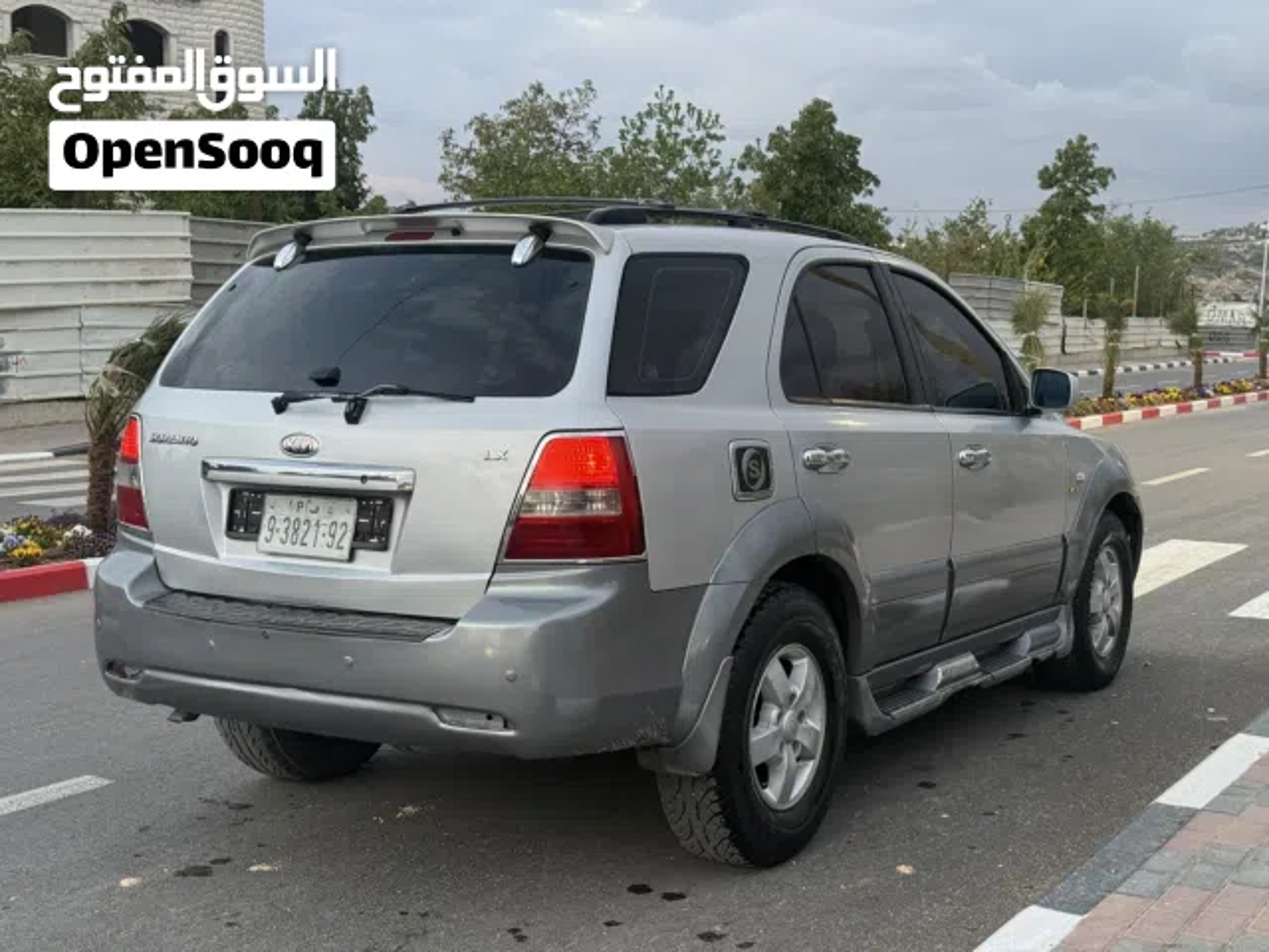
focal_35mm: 48
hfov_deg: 39.7
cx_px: 634
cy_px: 476
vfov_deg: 30.3
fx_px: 1760
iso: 200
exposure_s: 1/60
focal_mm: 6.76
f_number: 1.78
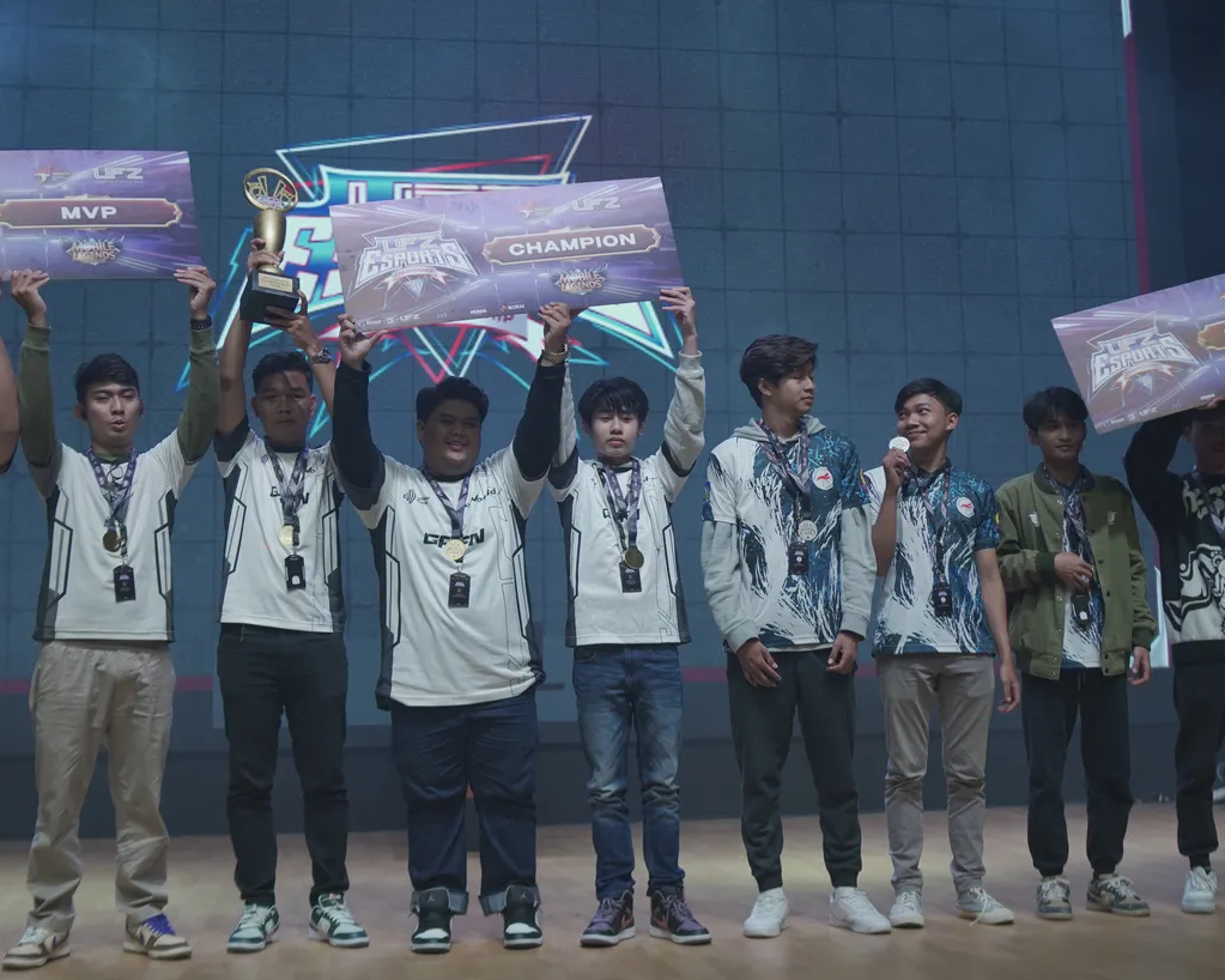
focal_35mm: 52
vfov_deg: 29.0
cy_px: 376
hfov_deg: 36.0
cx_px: 638
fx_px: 1885
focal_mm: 35
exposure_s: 1/200
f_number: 2.8
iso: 500
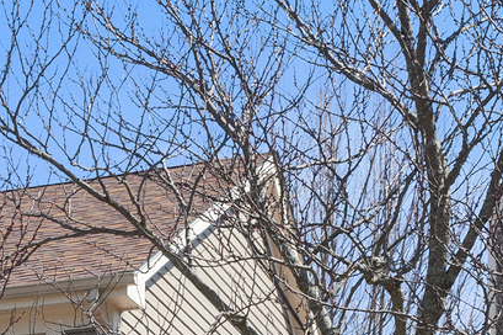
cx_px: -205
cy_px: 485
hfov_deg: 14.0
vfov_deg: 9.6
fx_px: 1941
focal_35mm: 139
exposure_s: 1/1000
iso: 400
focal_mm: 35
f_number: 8
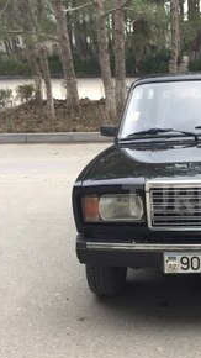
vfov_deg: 38.5
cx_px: 217
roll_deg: +1.0
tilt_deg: -18.9
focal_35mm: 54
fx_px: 512
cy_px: 198
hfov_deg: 21.2
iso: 32
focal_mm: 4.15
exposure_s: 1/153
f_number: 2.2
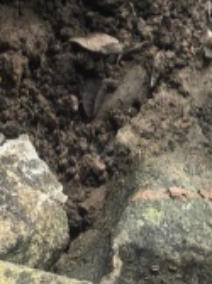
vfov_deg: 10.9
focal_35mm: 153
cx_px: 92
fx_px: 1251
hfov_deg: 9.7
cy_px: -407
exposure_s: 1/524
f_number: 2
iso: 4000
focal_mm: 6.98
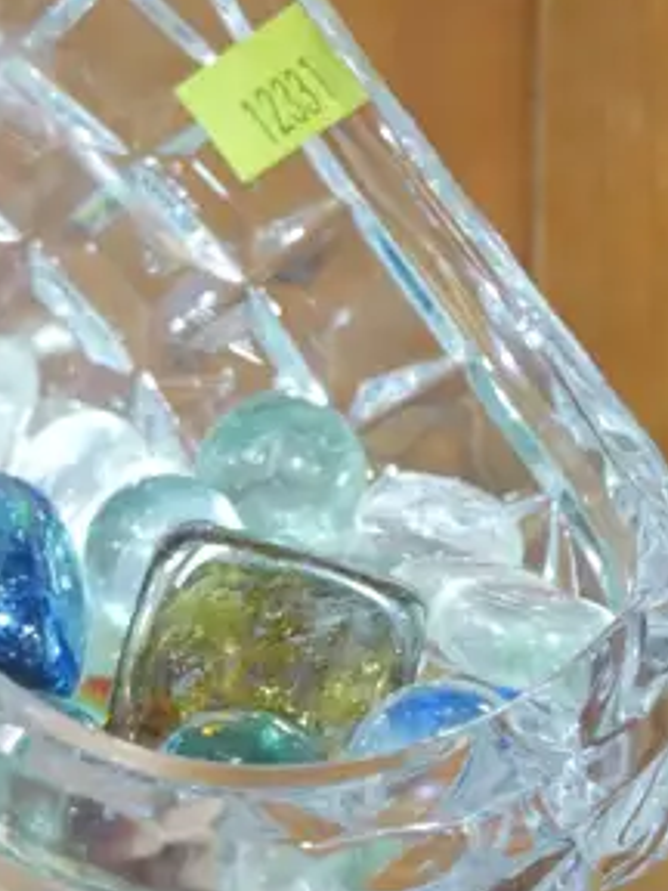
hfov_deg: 11.4
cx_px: -66
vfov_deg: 15.4
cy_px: 266
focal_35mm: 128
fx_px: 3293
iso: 1600
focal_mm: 18
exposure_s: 1/60
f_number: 4
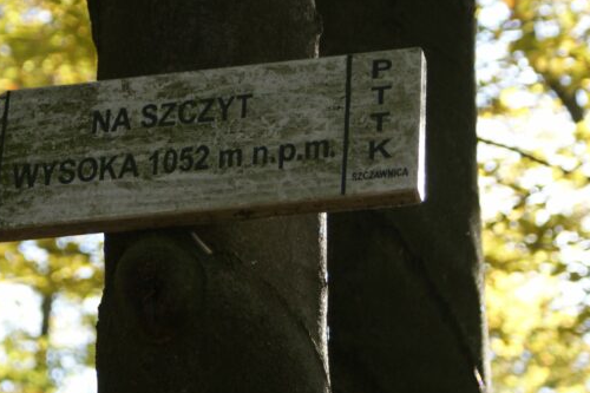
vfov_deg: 6.4
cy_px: 133
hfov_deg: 9.6
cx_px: 175
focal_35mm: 215
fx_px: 3522
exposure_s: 1/125
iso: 250
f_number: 5.6
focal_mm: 70
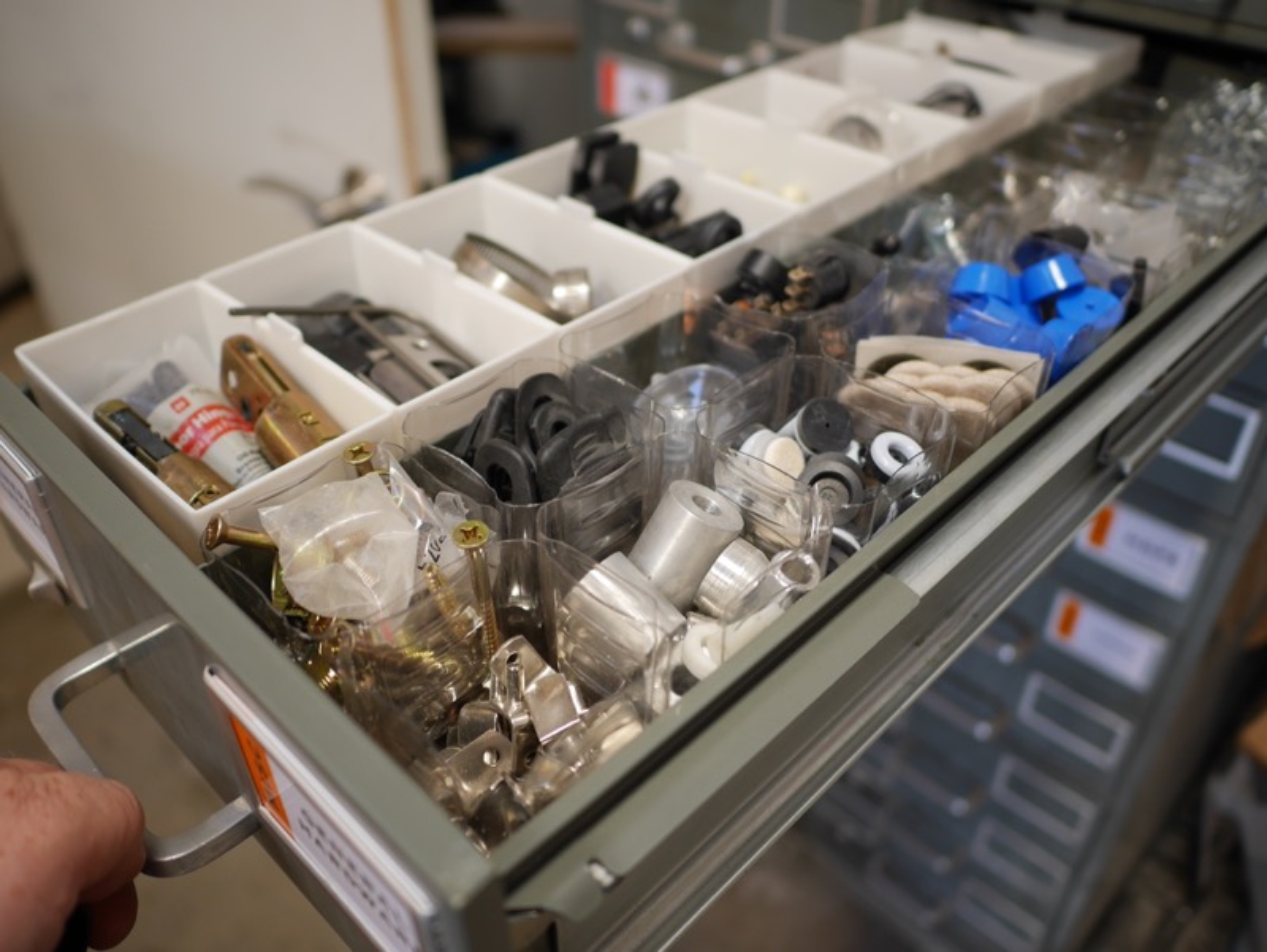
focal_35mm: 30
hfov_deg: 59.9
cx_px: 634
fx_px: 1099
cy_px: 476
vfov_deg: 46.8
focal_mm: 15
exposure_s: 1/80
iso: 200
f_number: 1.7
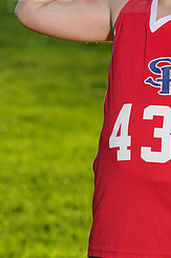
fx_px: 3731
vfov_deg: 3.9
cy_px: -21
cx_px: 195
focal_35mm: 523
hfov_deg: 2.6
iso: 200
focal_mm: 221
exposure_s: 1/250
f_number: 10
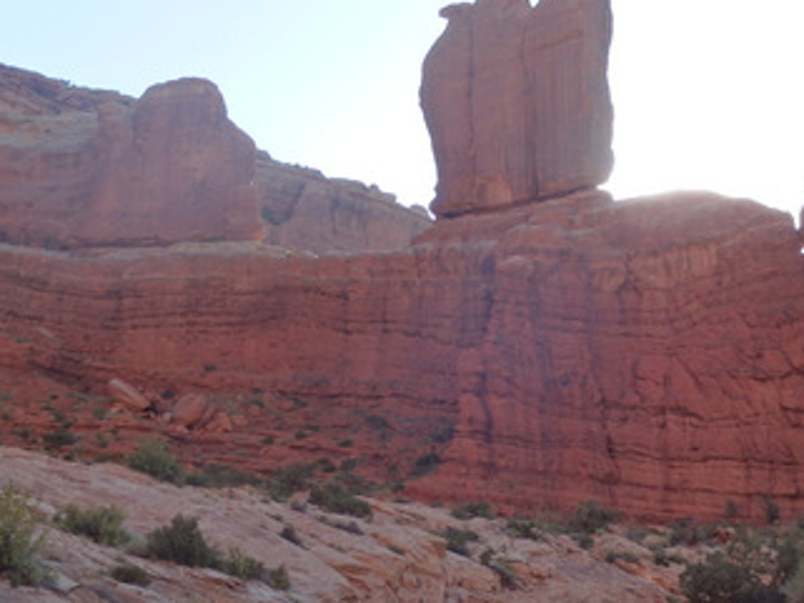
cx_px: 564
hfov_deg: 28.7
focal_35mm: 67
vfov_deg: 21.9
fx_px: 1557
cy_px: 294
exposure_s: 1/400
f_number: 4.8
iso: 125
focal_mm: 7.7
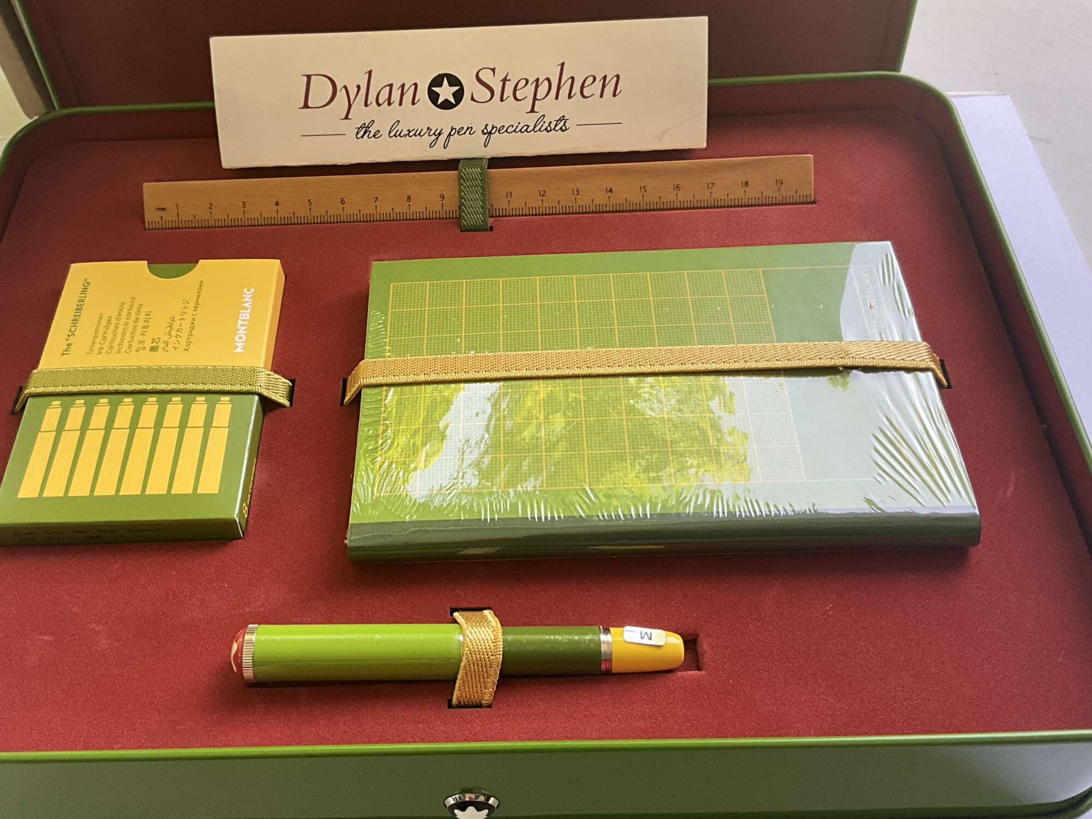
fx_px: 1167
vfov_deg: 38.6
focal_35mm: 37
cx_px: 489
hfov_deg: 50.0
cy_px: 373
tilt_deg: -50.8
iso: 64
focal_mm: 3
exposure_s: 1/122
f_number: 1.8
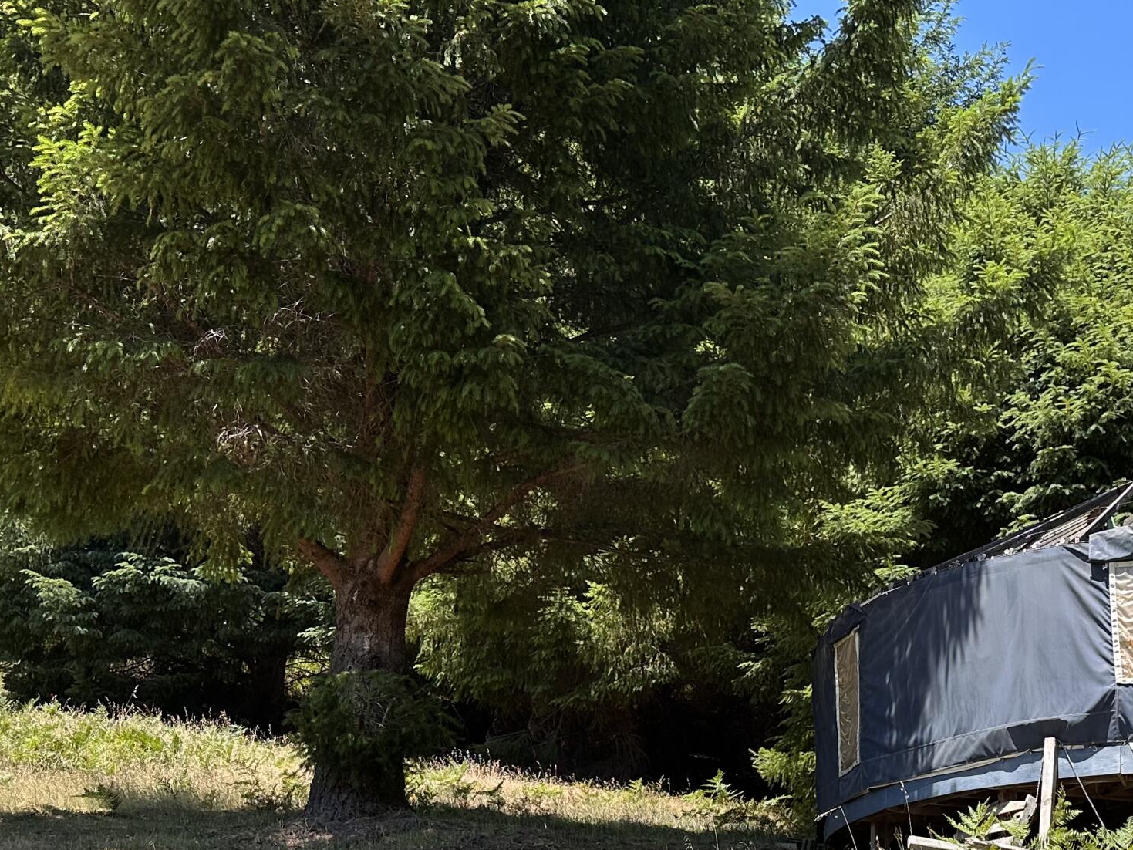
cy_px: 585
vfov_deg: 29.4
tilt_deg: +18.3
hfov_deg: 37.1
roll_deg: +1.1
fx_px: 1604
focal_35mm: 49
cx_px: 956
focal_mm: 6.86
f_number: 1.78
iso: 80
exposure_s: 1/1613
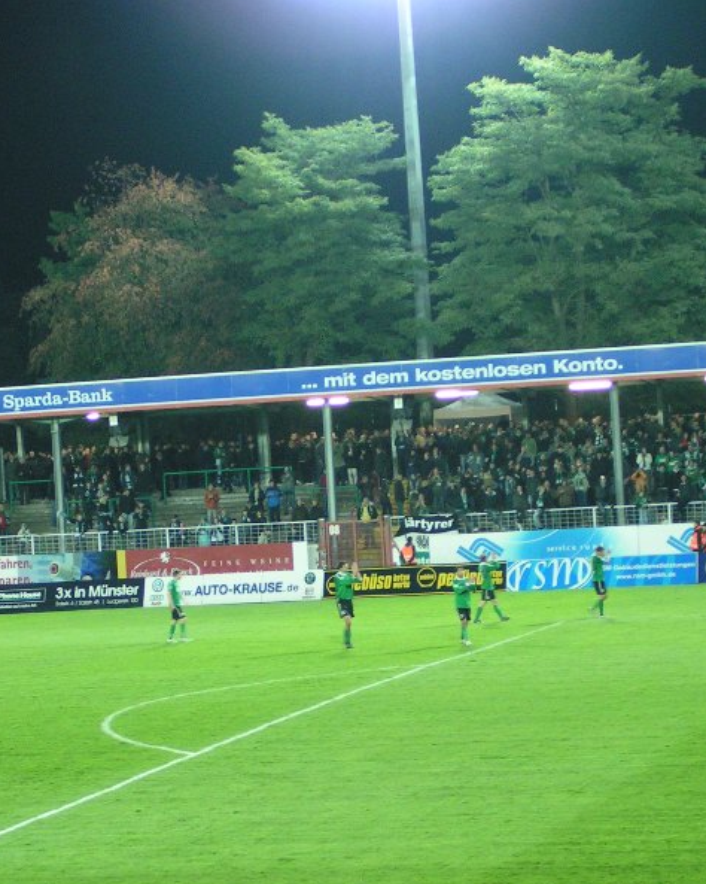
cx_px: 343
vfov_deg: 17.8
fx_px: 2822
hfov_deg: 14.3
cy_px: 446
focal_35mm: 108
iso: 200
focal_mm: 12.6
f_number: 3.2
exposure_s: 1/25
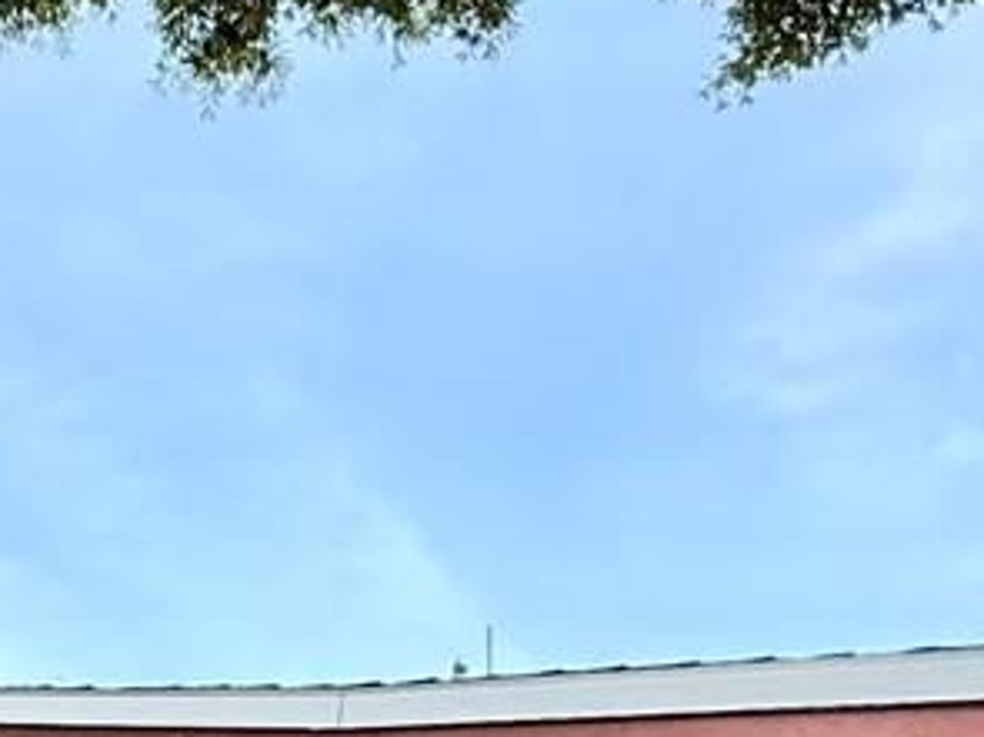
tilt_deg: +0.5
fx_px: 2160
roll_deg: -1.1
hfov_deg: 24.9
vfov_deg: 16.6
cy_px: 1261
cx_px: 87
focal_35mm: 76
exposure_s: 1/651
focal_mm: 2.22
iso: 64
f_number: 2.2
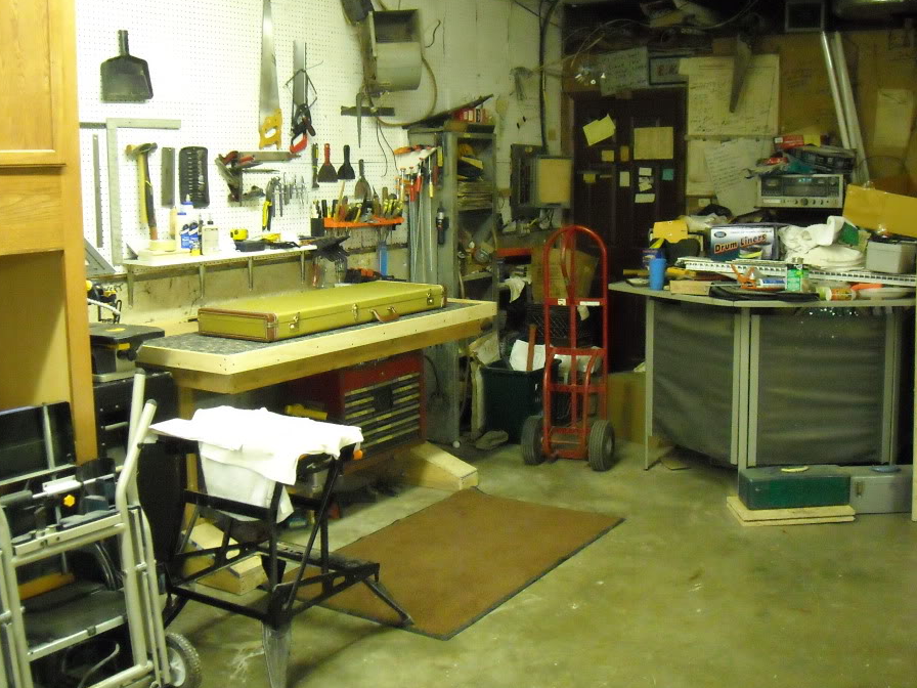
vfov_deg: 35.9
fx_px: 1060
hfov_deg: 46.7
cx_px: 410
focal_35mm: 40
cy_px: 313
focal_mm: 5.7
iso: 800
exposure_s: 1/17
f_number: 2.8
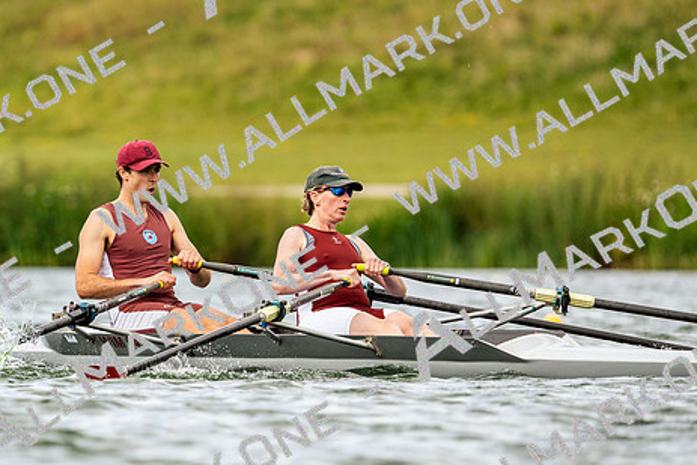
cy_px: 240
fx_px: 12046
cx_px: 283
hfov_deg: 3.3
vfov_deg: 2.2
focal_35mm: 622
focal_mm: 496
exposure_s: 1/2000
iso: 500
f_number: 6.3
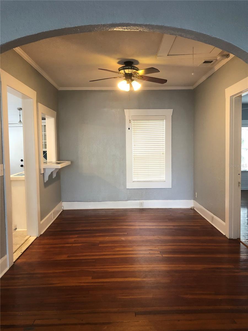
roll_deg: -0.1
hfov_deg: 49.7
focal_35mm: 28
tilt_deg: -3.3
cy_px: 166
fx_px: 267
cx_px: 124
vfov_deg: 63.4
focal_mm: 4
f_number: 1.8
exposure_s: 1/15
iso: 50
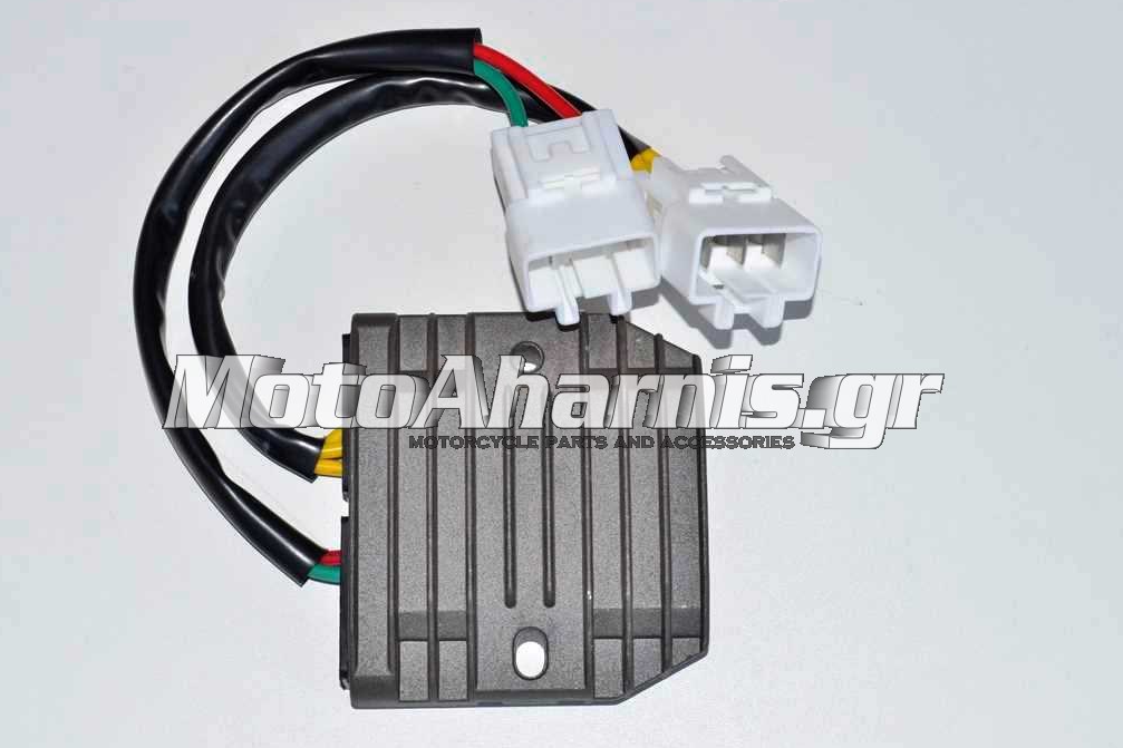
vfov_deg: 14.8
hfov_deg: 22.0
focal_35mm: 93
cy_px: 402
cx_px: 553
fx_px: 2887
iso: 160
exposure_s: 1/100
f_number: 13
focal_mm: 55
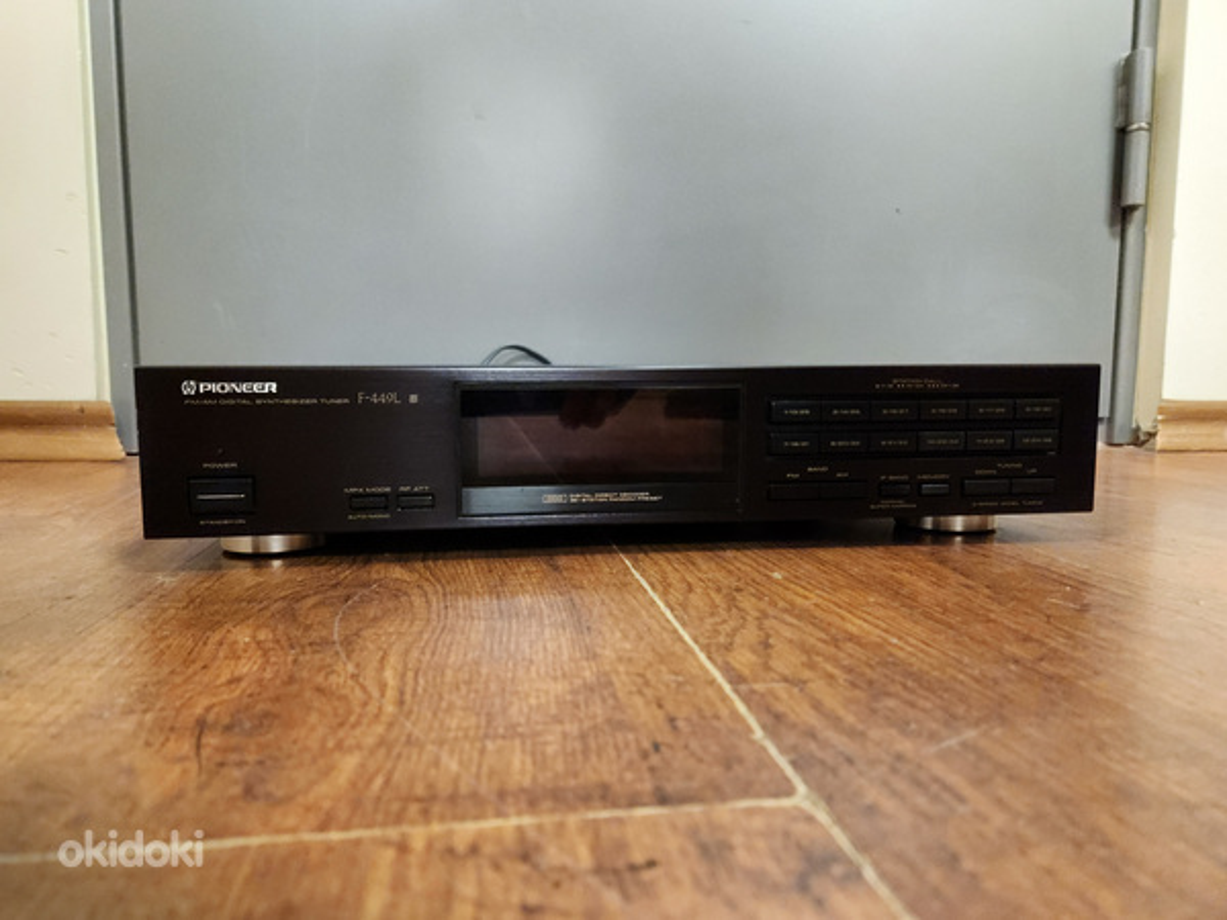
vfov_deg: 58.9
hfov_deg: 73.9
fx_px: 815
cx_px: 614
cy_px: 460
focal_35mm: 23
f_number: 1.8
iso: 640
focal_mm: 5.4
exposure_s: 1/50
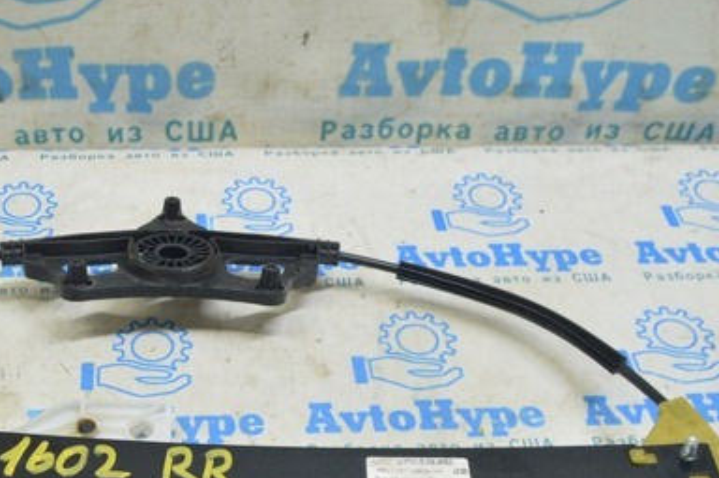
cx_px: 165
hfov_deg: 35.3
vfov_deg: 24.2
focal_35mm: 55
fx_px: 1097
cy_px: 372
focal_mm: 22
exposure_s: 1/20
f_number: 5.6
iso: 400
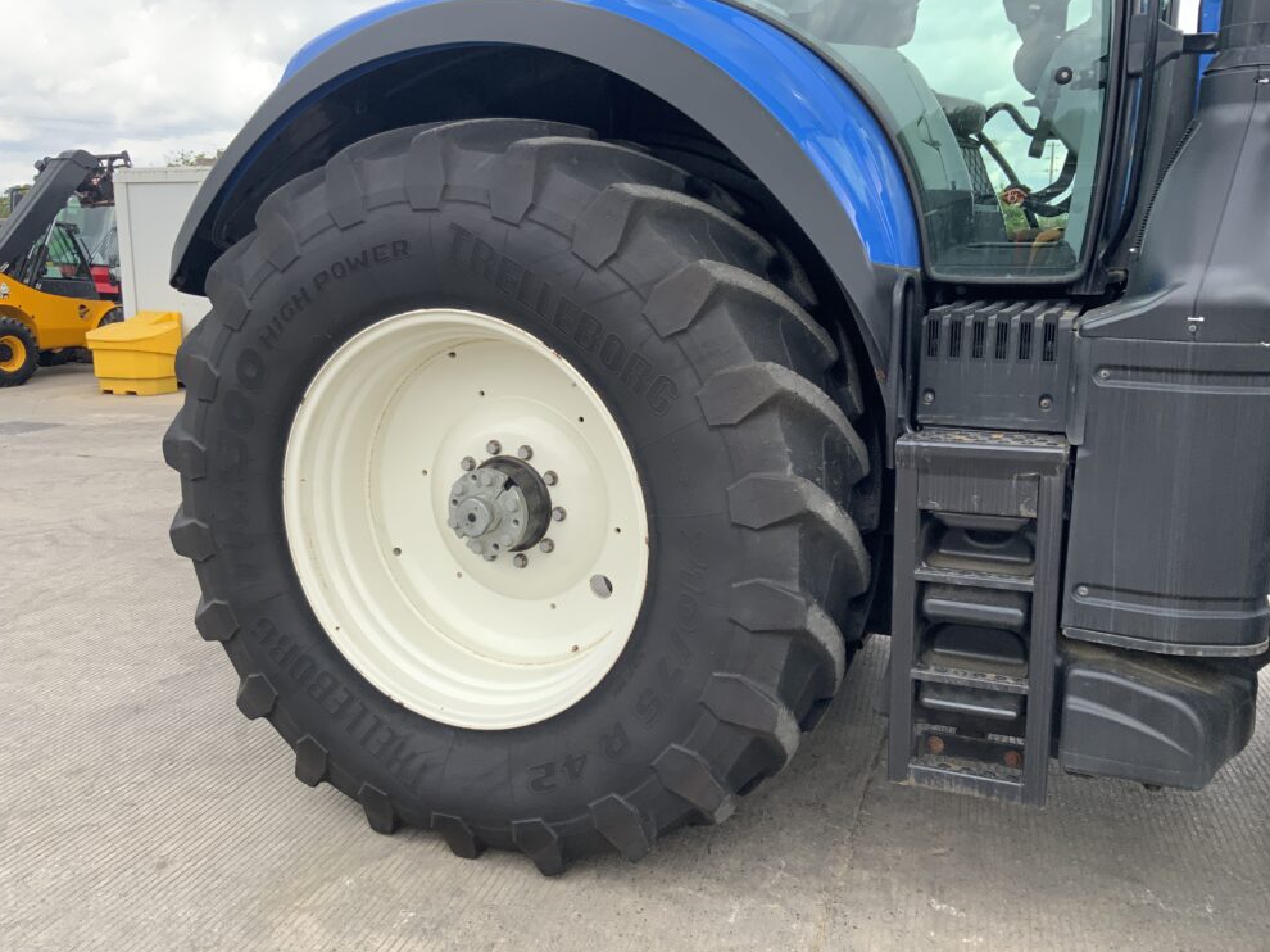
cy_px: 488
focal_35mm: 30
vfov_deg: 46.8
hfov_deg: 60.0
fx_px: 1100
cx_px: 648
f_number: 1.8
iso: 16
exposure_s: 1/375
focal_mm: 3
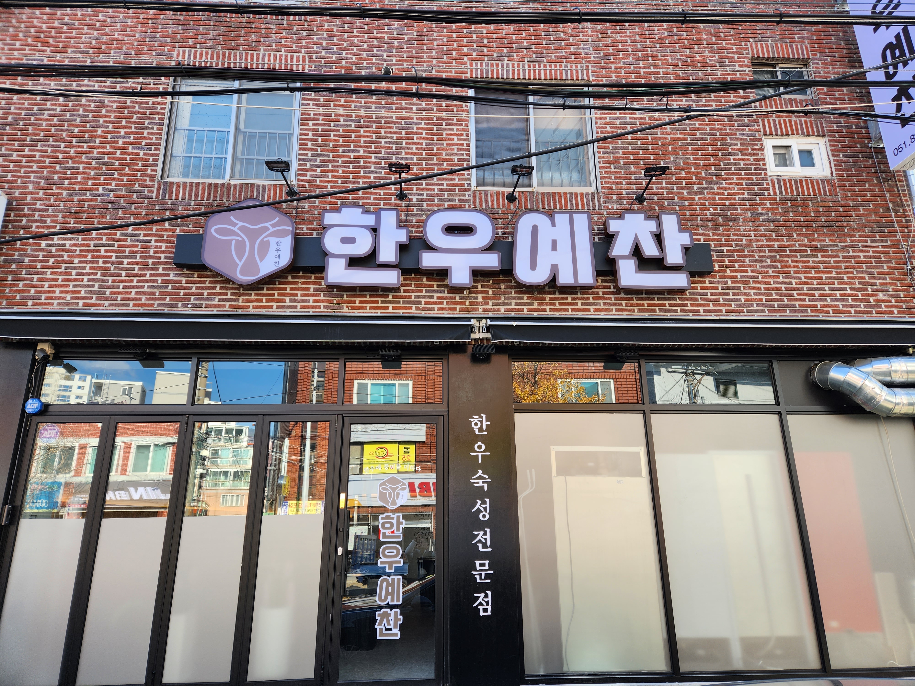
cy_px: 343
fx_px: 608
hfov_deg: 73.9
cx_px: 458
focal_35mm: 23
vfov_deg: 58.9
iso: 20
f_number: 1.8
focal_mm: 5.4
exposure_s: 1/220
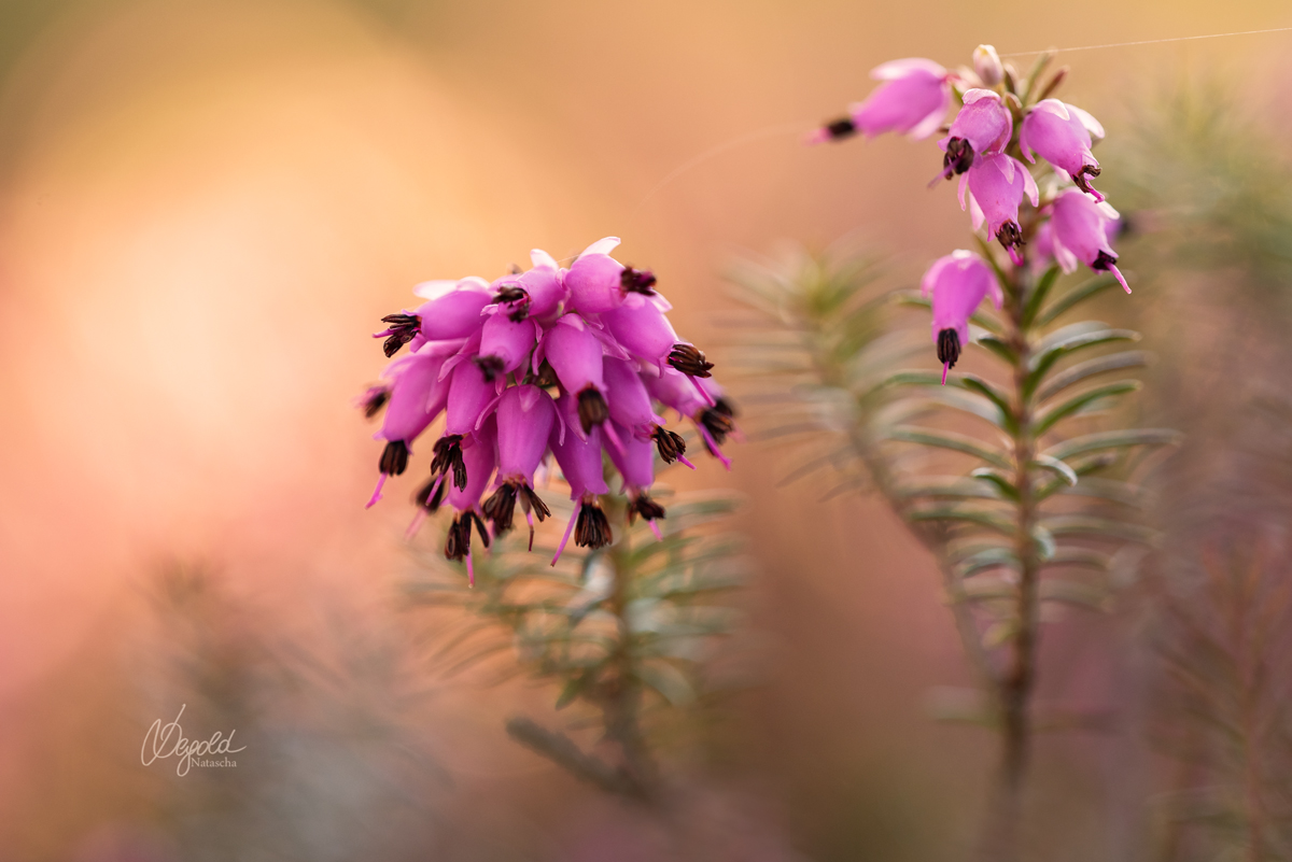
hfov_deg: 13.7
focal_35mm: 150
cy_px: 431
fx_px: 5385
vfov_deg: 9.2
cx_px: 646
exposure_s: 1/80
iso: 400
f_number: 6.3
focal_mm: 150
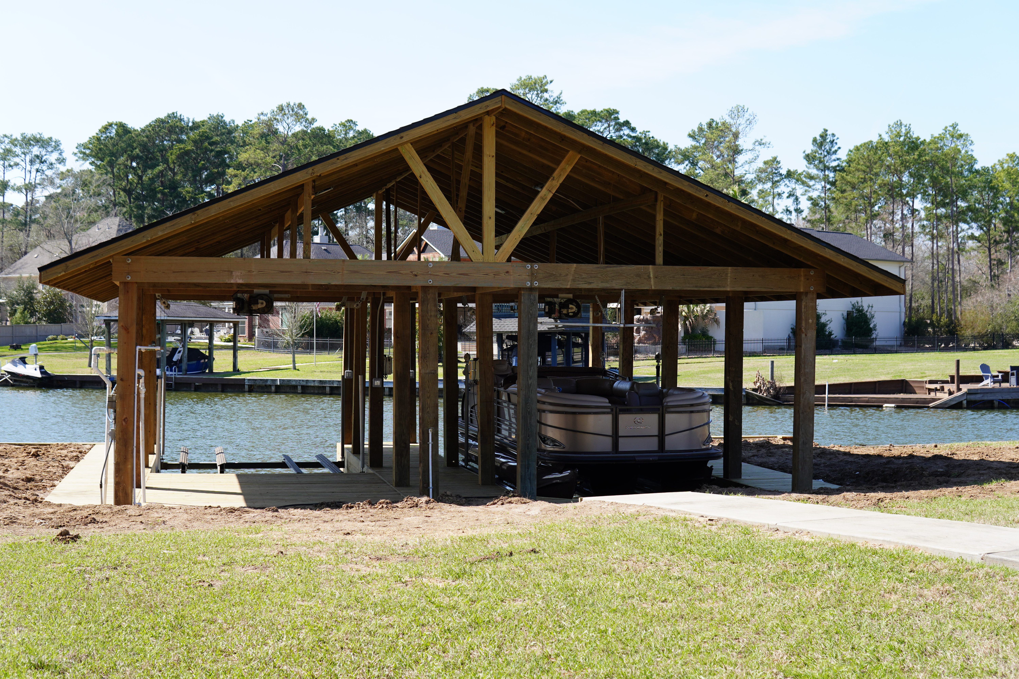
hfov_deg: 43.6
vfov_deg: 29.9
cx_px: 510
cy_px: 340
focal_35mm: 45
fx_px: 1274
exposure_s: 1/250
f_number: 5
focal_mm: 30
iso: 100
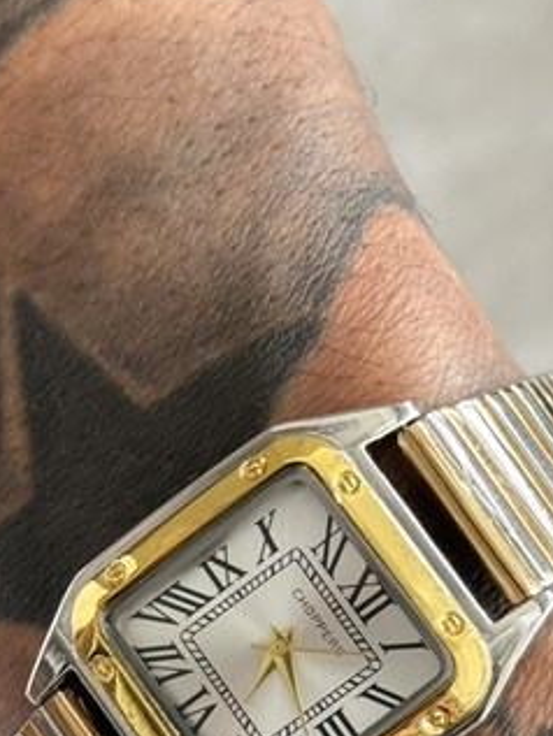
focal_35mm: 121
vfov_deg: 16.2
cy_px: 525
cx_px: 297
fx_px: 2576
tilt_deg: -59.0
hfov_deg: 12.3
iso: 200
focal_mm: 6.76
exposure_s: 1/60
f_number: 1.78
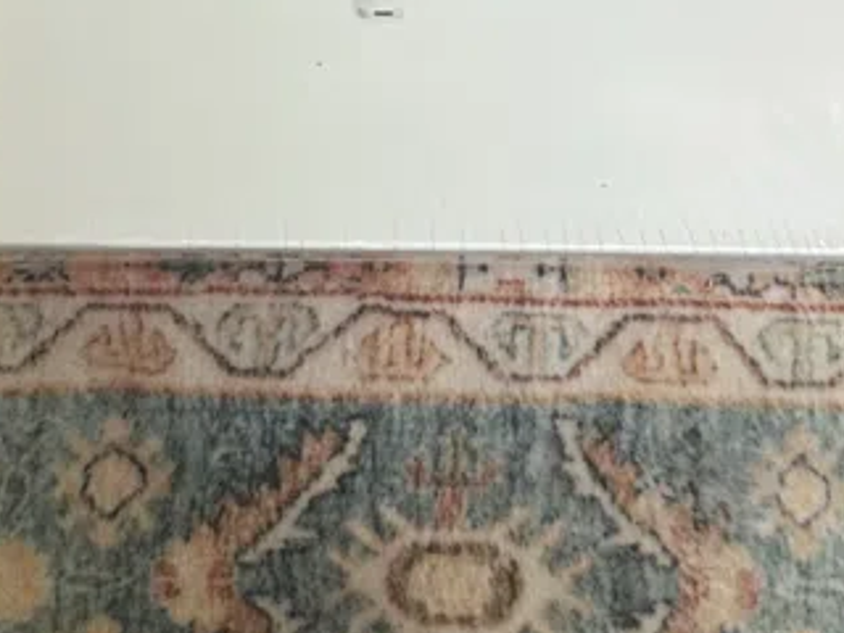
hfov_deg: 39.3
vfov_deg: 29.0
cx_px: 551
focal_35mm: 48
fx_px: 1170
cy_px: 61
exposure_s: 1/50
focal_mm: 6.86
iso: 250
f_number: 1.78
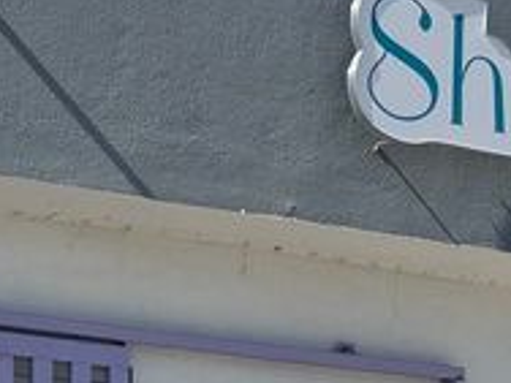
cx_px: 166
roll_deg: -0.1
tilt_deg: +0.3
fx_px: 2259
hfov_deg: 12.9
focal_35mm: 153
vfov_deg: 9.1
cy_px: 758
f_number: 1.78
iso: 80
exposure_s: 1/4950
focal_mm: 6.76
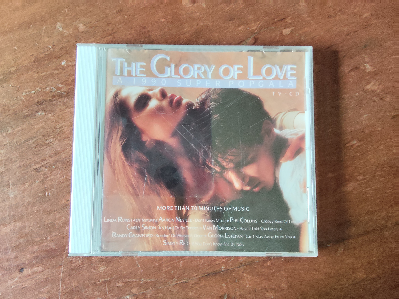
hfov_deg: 67.3
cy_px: 150
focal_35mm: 26
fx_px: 300
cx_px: 200
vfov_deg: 53.1
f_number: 2
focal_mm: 2.78
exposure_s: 1/33.3
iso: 160
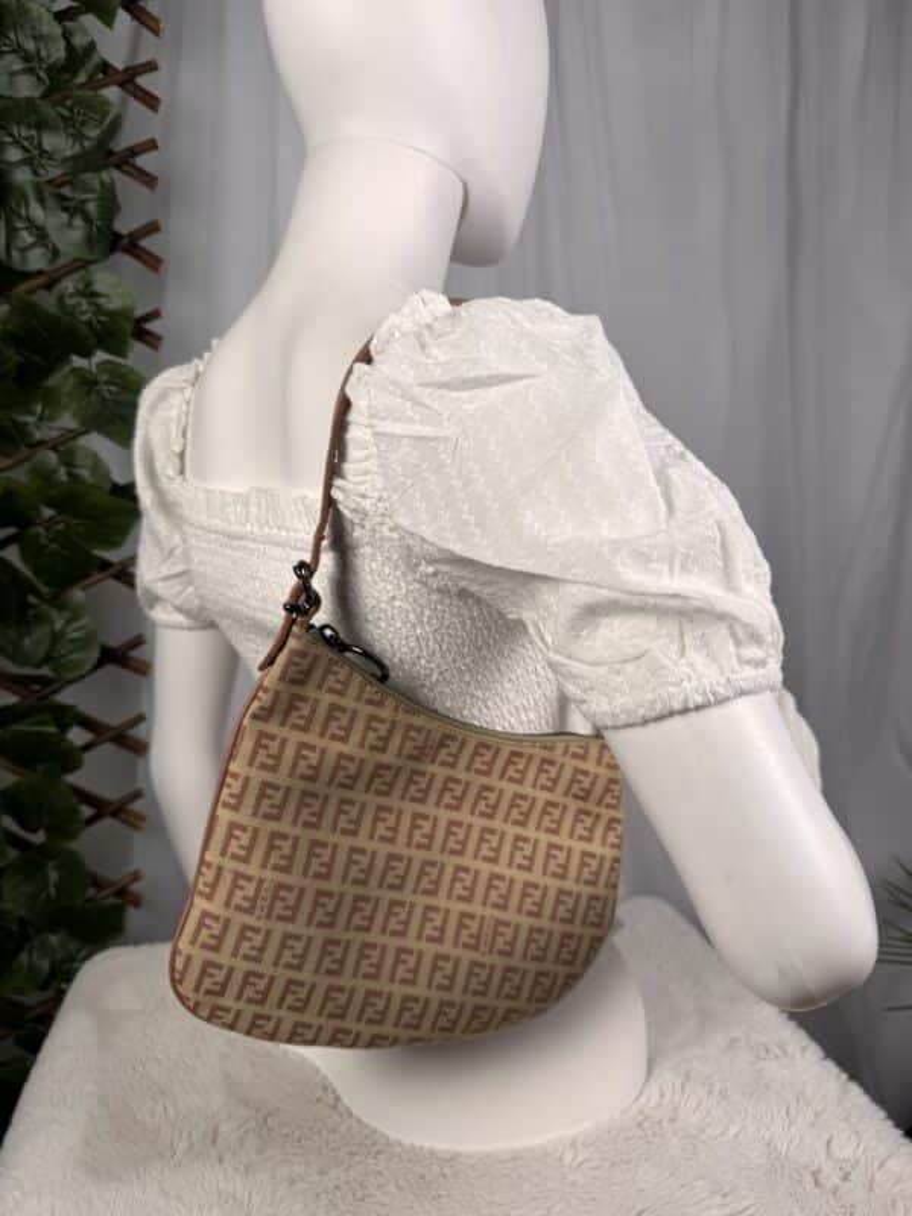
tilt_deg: -6.1
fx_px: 843
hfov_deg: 56.8
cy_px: 608
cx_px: 456
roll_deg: -0.2
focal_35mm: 24
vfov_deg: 71.6
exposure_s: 1/412
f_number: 1.78
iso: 80
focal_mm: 6.76
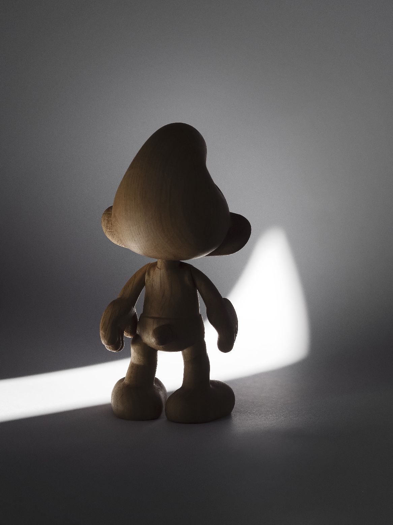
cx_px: 196
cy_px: 262
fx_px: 1817
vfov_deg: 16.4
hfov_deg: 12.3
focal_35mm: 120
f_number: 4.5
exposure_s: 1/1250
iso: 400
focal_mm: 60
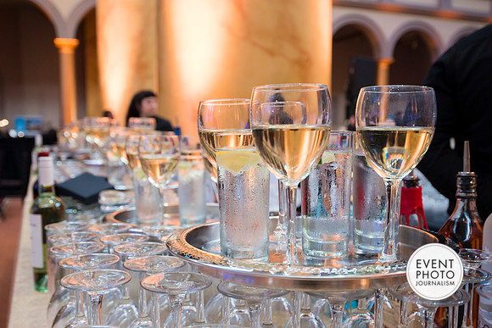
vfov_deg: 35.9
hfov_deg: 51.8
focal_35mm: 37
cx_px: 237
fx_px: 507
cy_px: 170
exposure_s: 1/40
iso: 1000
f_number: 4.5
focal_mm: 35
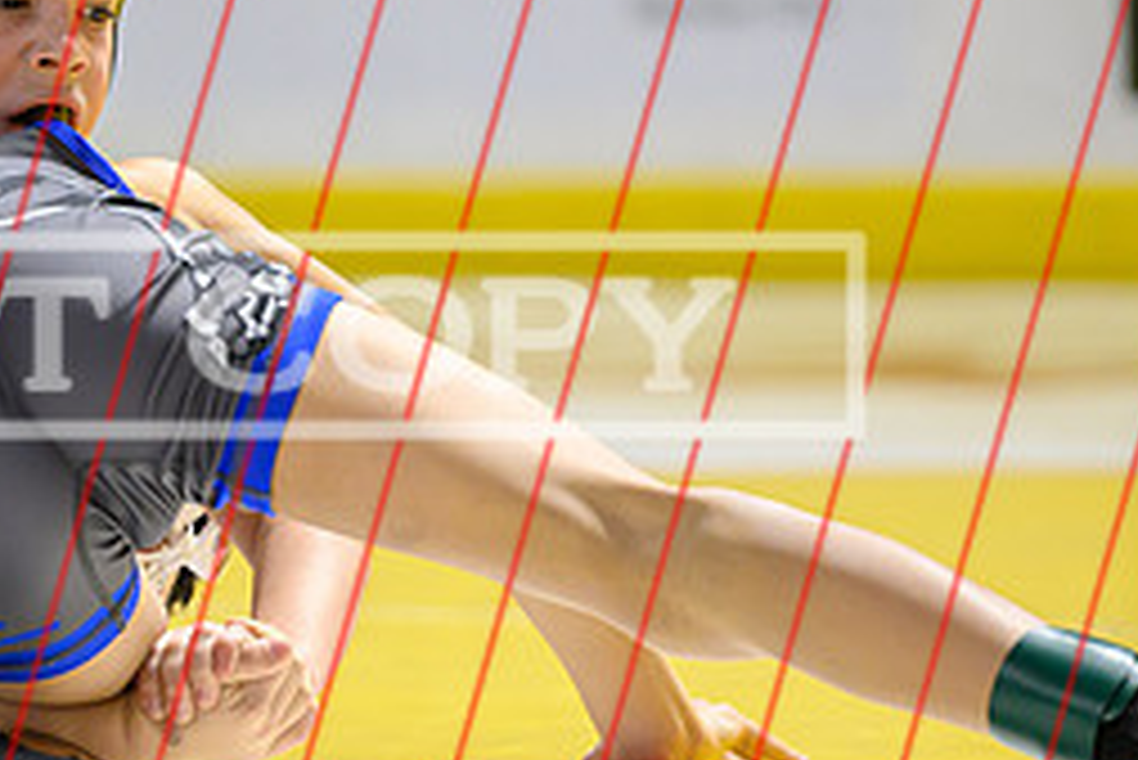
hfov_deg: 3.6
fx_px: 18281
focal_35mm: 578
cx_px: 42
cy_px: 451
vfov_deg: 2.4
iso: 2200
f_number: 2.8
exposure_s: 1/800
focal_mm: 200
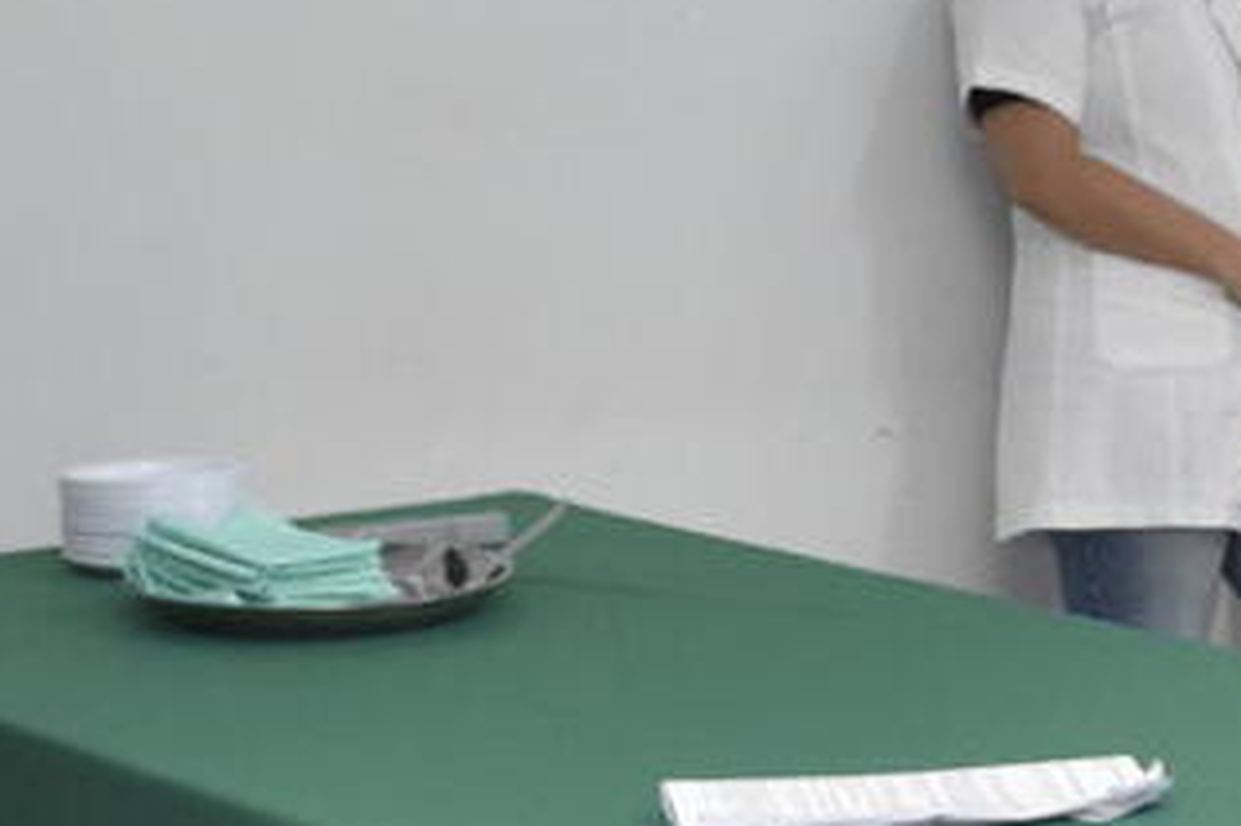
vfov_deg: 11.9
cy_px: 482
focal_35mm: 115
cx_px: 1497
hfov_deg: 17.0
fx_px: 3962
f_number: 5.6
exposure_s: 1/60
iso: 2000
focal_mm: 18
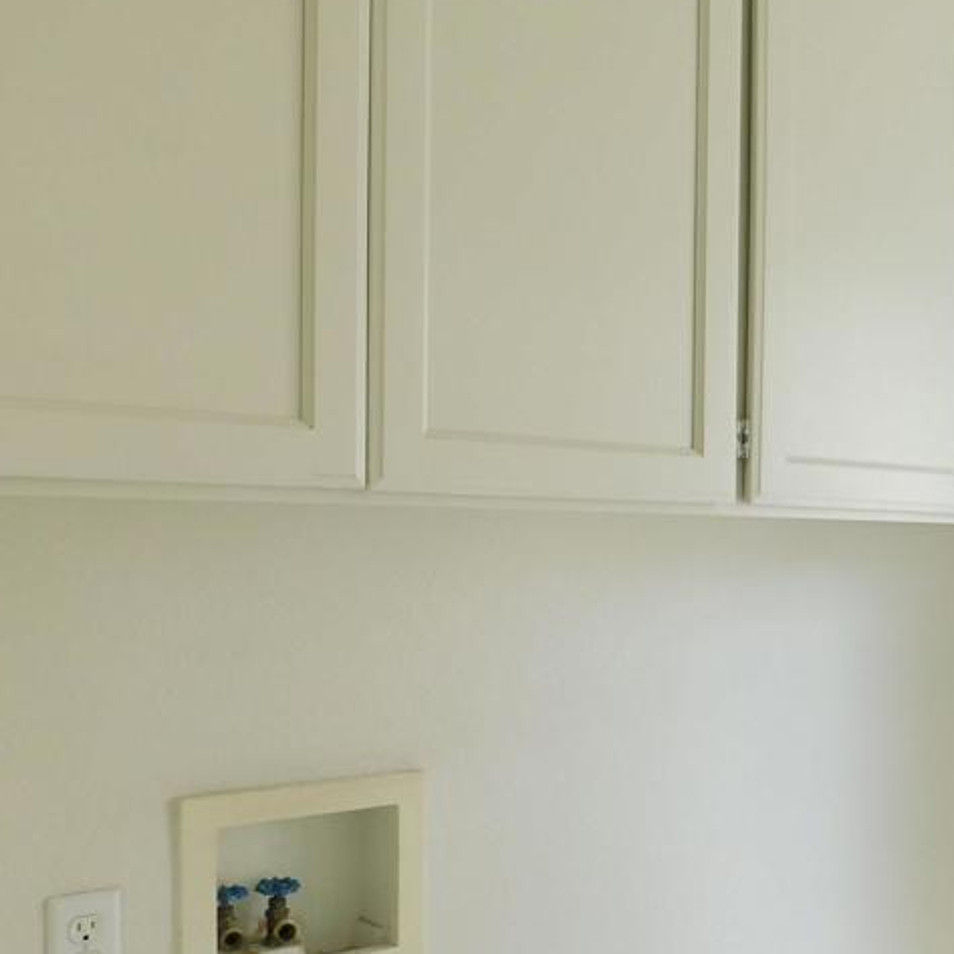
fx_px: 1372
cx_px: 904
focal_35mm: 44
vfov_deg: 38.1
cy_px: 587
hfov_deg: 35.5
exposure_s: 1/60
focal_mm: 4
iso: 125
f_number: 3
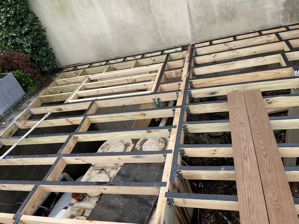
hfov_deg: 67.3
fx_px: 225
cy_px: 112
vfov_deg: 53.1
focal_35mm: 26
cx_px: 150
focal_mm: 4.2
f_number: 1.6
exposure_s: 1/1531
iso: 32
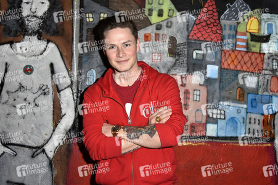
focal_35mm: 34
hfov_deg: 55.8
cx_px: 139
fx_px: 262
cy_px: 92
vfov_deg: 38.8
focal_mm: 34
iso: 800
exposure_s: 1/80
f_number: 5
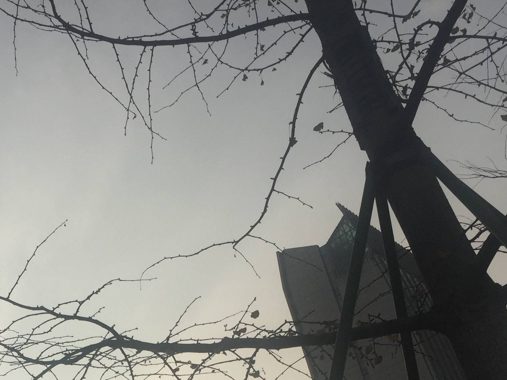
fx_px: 908
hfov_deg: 30.8
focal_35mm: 62
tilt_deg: +24.6
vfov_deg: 22.5
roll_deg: +13.5
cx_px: 141
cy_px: 402
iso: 32
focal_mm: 4.15
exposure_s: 1/7937
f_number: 2.2
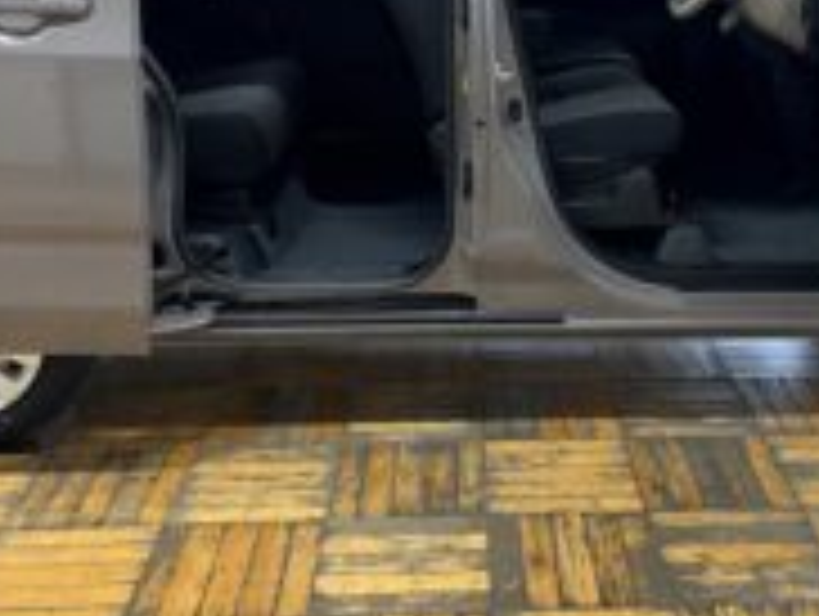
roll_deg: +1.0
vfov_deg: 28.4
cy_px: 97
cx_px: 518
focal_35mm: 50
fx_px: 1185
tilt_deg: -9.3
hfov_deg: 37.9
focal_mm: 5.96
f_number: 1.6
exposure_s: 1/60
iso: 250
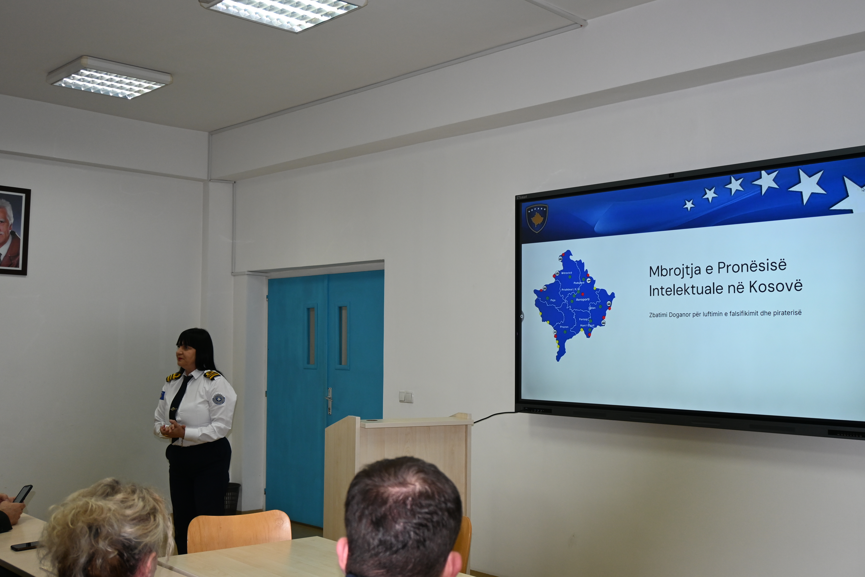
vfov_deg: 35.5
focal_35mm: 38
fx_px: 901
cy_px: 288
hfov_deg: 51.3
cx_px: 432
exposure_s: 1/125
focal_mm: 25
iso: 400
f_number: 4.2
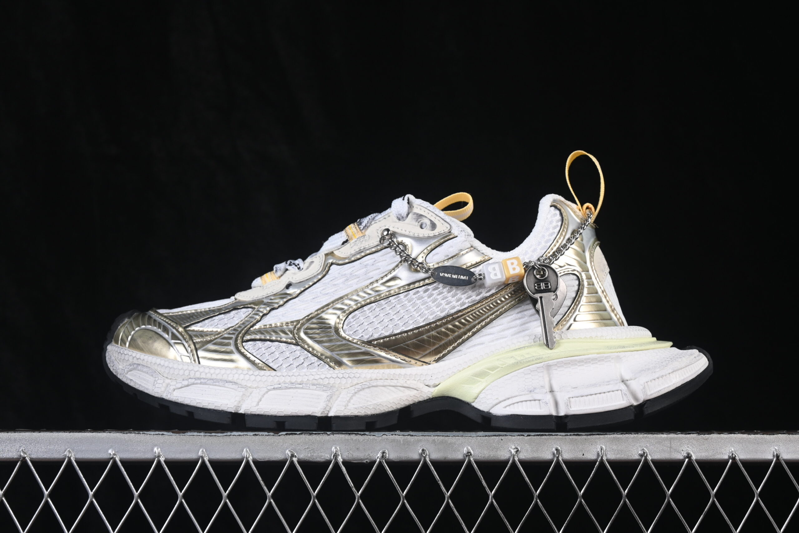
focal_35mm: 75
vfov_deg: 18.2
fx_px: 1665
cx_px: 400
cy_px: 266
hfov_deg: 27.0
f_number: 8
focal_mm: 50
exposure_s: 1/80
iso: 160
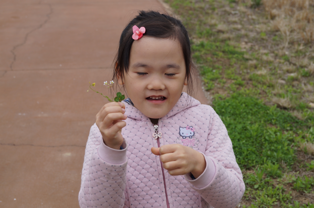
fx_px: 588
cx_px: 157
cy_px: 104
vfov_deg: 20.1
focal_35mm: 68
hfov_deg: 29.9
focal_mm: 45
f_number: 6.3
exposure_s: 1/100
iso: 100
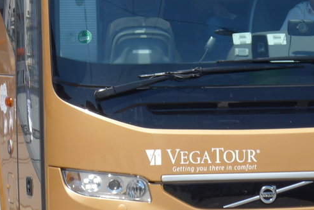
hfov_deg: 7.4
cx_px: 162
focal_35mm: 280
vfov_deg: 4.9
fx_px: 2443
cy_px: 10
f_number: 4.9
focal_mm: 21.6
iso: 80
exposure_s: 1/400
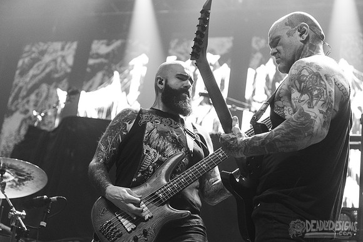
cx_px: 168
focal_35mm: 75
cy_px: 124
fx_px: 757
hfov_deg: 26.9
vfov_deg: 18.2
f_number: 3.5
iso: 3200
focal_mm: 70
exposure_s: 1/250
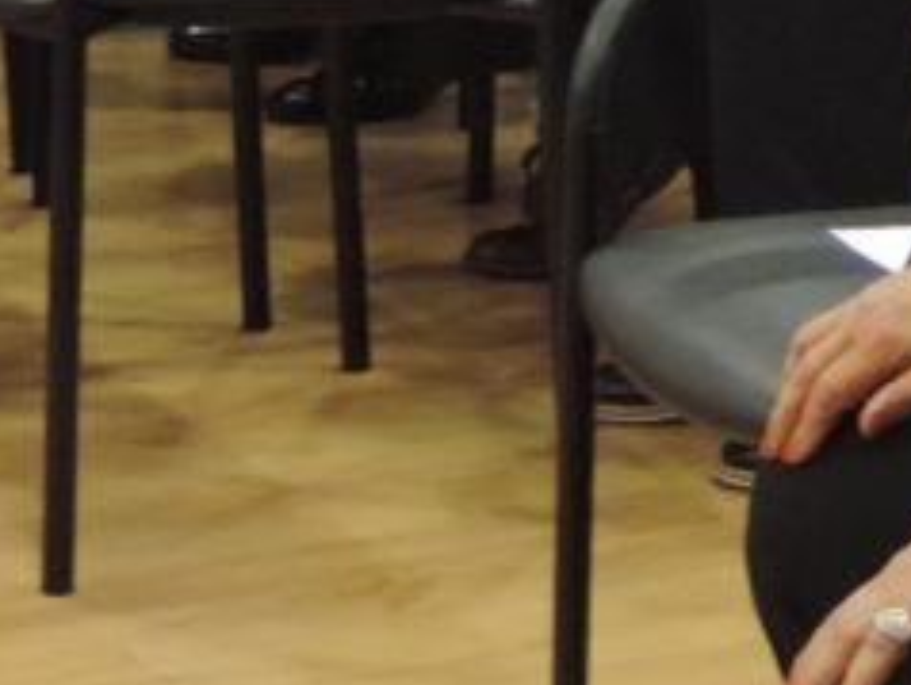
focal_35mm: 215
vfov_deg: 6.7
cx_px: 1883
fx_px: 5664
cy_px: -689
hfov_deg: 8.7
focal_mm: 8.9
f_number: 3.6
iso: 400
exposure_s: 1/15
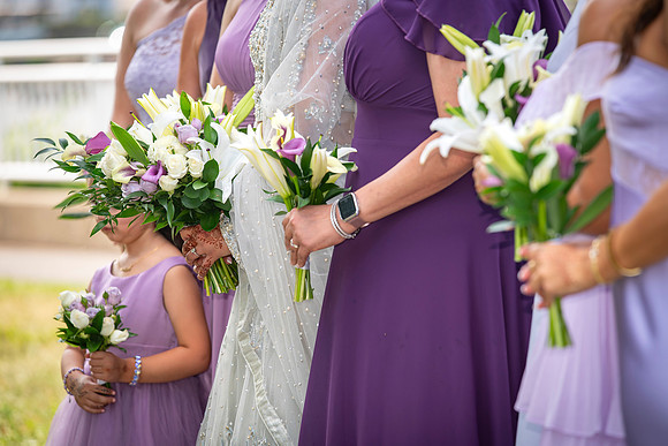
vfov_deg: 7.0
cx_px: 334
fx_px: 3634
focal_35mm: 196
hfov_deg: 10.5
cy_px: 222
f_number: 4
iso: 100
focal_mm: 190
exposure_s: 1/200
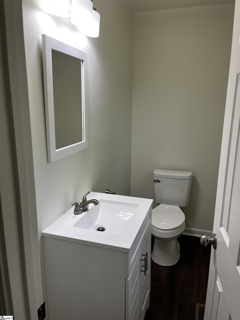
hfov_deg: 53.1
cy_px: 160
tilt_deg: -12.4
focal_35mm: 26
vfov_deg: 67.3
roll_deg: -0.8
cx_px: 120
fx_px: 240
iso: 40
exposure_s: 1/120
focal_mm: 5.1
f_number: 1.6
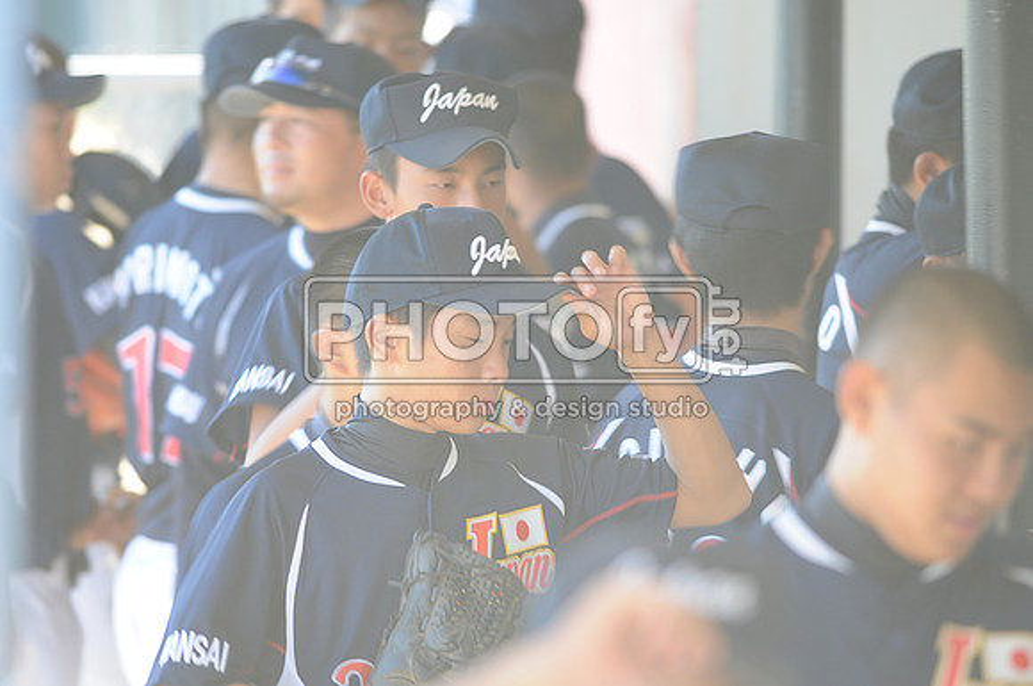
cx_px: 516
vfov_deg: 3.0
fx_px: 12894
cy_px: 343
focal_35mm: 450
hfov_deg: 4.6
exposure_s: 1/100
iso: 200
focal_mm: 300
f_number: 4
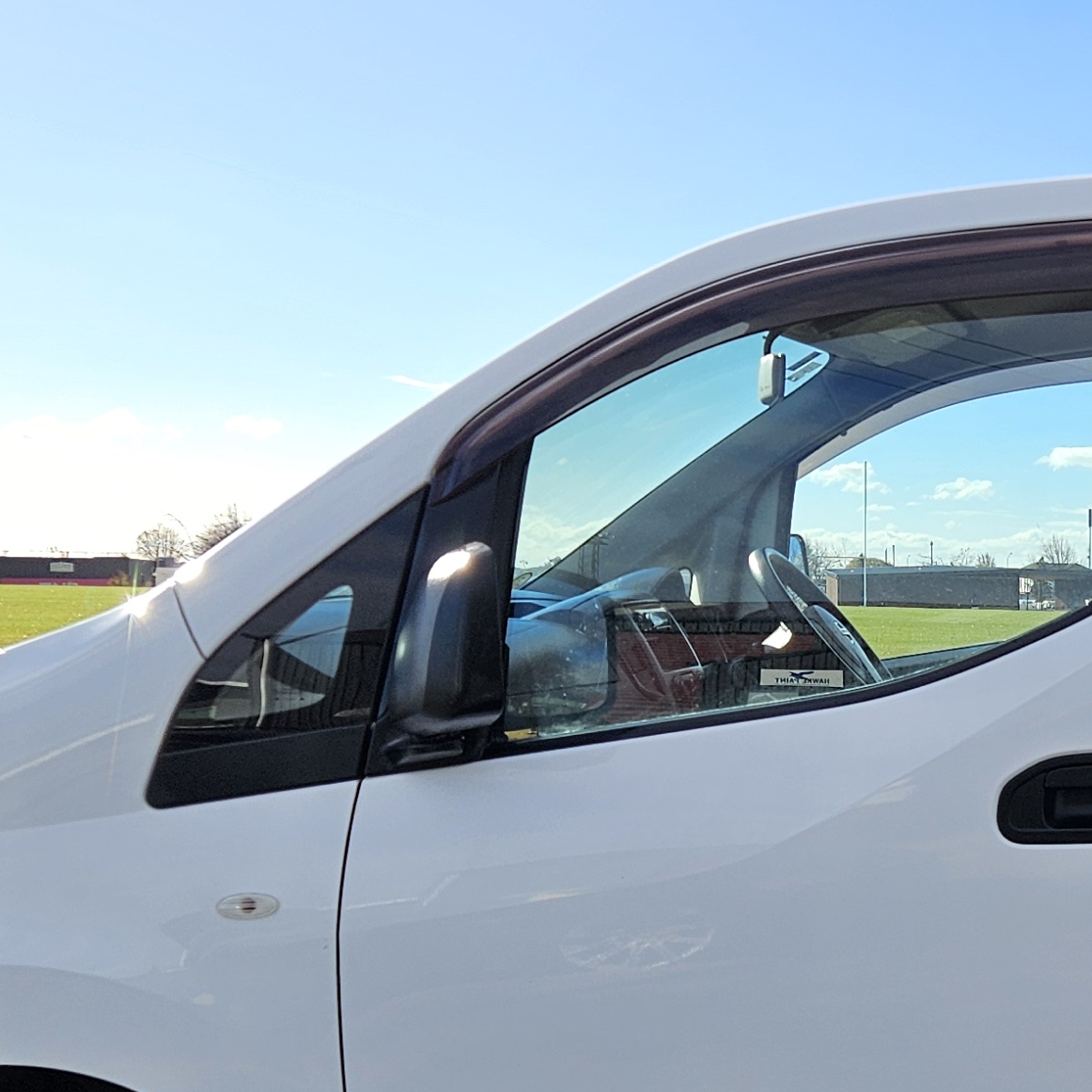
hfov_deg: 22.9
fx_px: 2498
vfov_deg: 24.3
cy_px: 873
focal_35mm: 70
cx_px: 1255
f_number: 1.8
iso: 50
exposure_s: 1/2000
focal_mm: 5.4
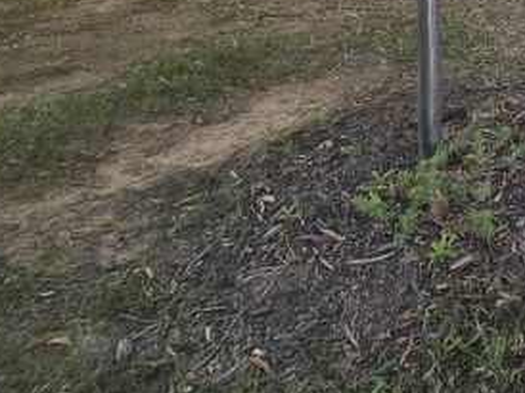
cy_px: -128
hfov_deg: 34.8
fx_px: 576
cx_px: 678
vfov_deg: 29.6
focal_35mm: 38
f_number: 2.2
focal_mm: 2.2
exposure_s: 1/160
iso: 50
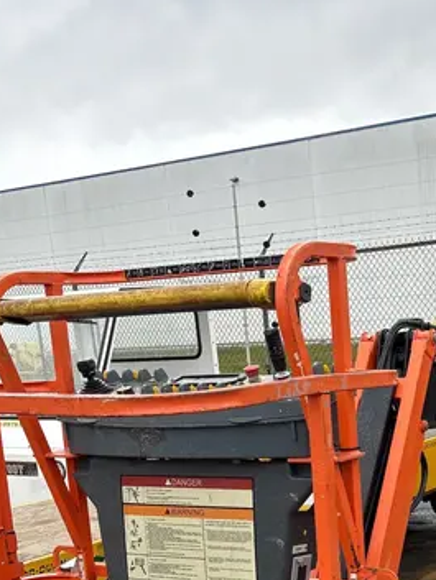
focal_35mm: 54
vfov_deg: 33.8
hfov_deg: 25.7
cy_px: 510
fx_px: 906
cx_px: 434
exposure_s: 1/205
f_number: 1.6
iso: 40
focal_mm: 5.96
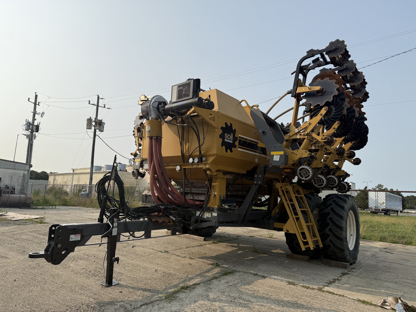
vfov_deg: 56.8
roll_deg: -4.2
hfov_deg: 71.6
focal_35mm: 24
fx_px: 288
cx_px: 208
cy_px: 156
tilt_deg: +9.5
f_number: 1.78
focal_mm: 6.76
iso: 80
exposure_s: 1/5714
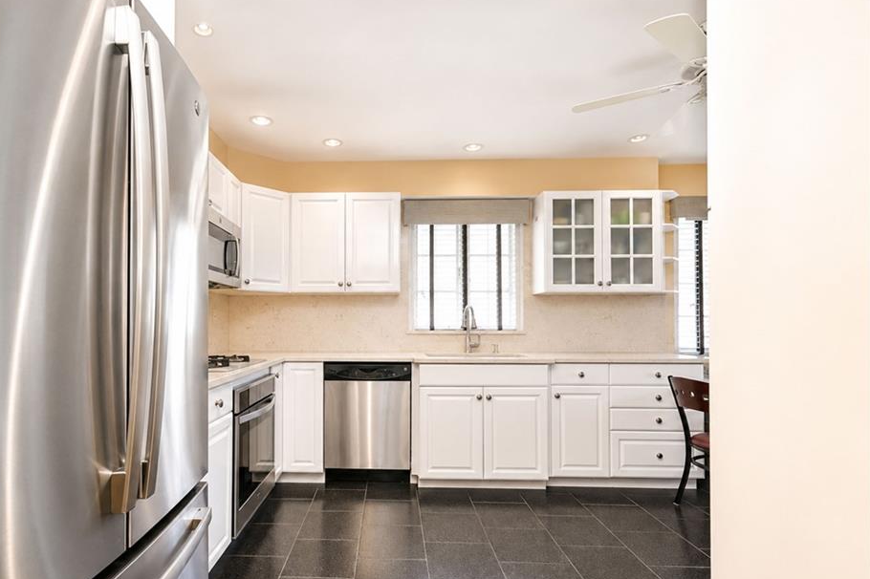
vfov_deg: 67.3
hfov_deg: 89.6
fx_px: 435
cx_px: 382
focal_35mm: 18
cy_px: 304
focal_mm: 16
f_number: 4
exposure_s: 1/15
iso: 64
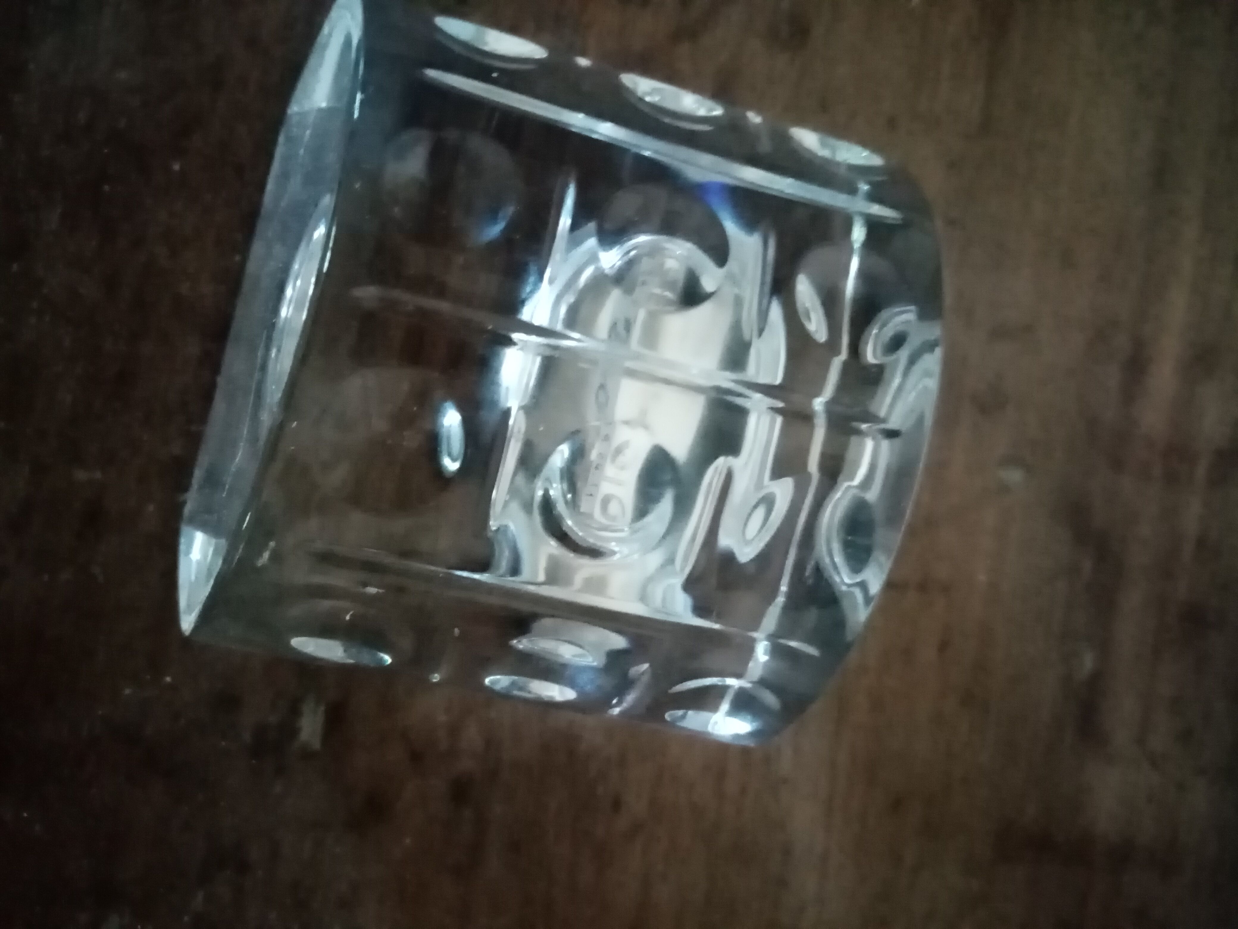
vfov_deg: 53.1
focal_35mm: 26
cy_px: 464
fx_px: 930
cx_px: 619
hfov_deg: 67.3
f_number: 1.8
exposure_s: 1/12.5
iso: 3872
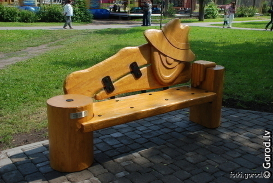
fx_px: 296
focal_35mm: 39
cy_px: 92
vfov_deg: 34.3
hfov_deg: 49.5
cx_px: 136
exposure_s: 1/1000
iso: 250
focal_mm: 26
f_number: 4
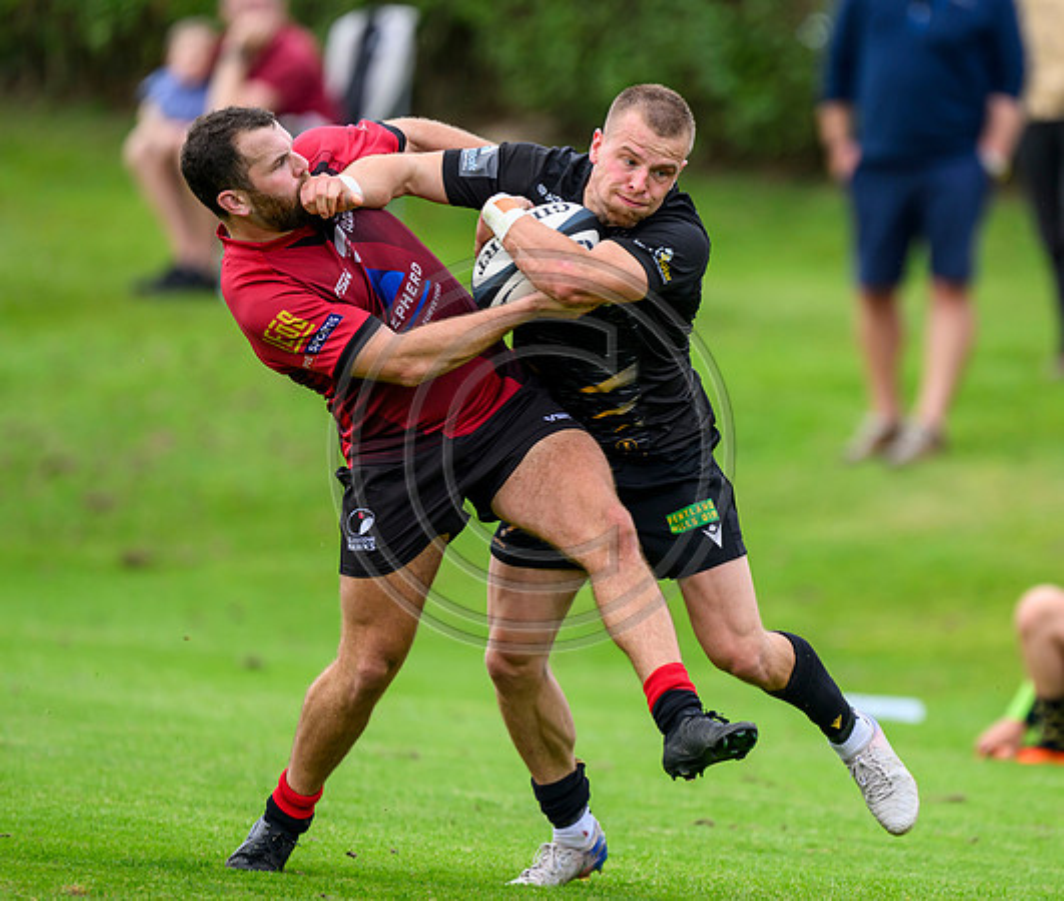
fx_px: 23281
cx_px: 662
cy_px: 403
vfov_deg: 2.2
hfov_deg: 2.6
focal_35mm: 722
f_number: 4
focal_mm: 560
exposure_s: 1/1250
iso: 500
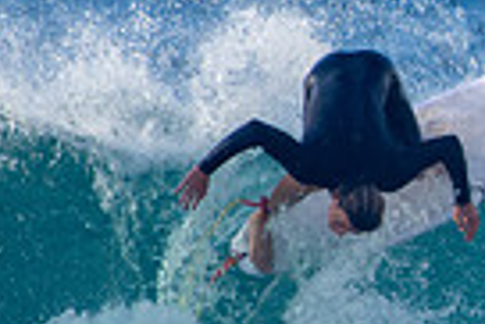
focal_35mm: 3347
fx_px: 45139
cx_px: 906
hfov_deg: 0.6
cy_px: 94
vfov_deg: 0.4
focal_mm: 500
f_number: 5.6
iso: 220
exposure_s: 1/640
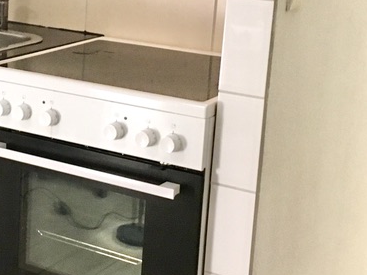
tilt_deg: -11.3
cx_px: 4
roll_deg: -2.1
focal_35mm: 81
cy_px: 38
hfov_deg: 23.2
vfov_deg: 18.0
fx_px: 858
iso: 200
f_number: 2.2
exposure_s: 1/20
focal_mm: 4.15
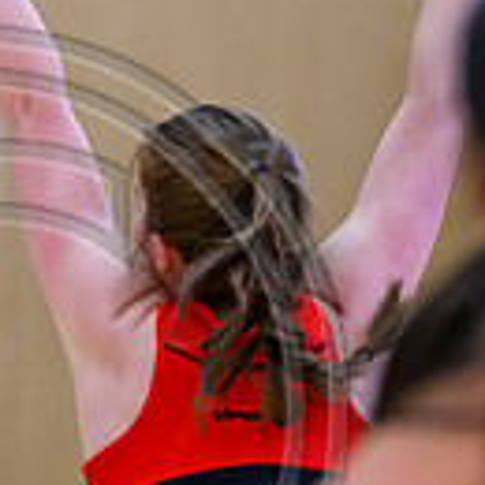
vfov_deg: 2.0
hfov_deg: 2.0
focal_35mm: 877
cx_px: -200
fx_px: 13902
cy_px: 374
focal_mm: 200
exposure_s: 1/1000
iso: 4000
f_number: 3.2
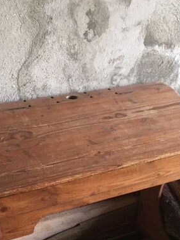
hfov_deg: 29.7
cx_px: 87
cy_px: 196
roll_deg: -0.4
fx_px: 340
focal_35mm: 49
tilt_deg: -37.7
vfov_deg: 37.4
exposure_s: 1/33
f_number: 2.2
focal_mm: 4.15
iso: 160
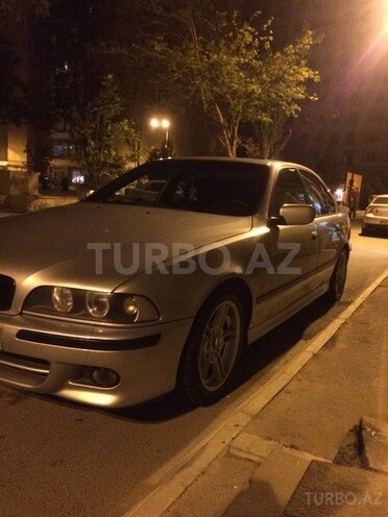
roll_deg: -2.1
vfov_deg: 61.7
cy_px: 258
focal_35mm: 29
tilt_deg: -10.5
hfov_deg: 48.2
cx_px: 194
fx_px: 433
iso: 500
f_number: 2.2
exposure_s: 1/17
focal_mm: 4.15
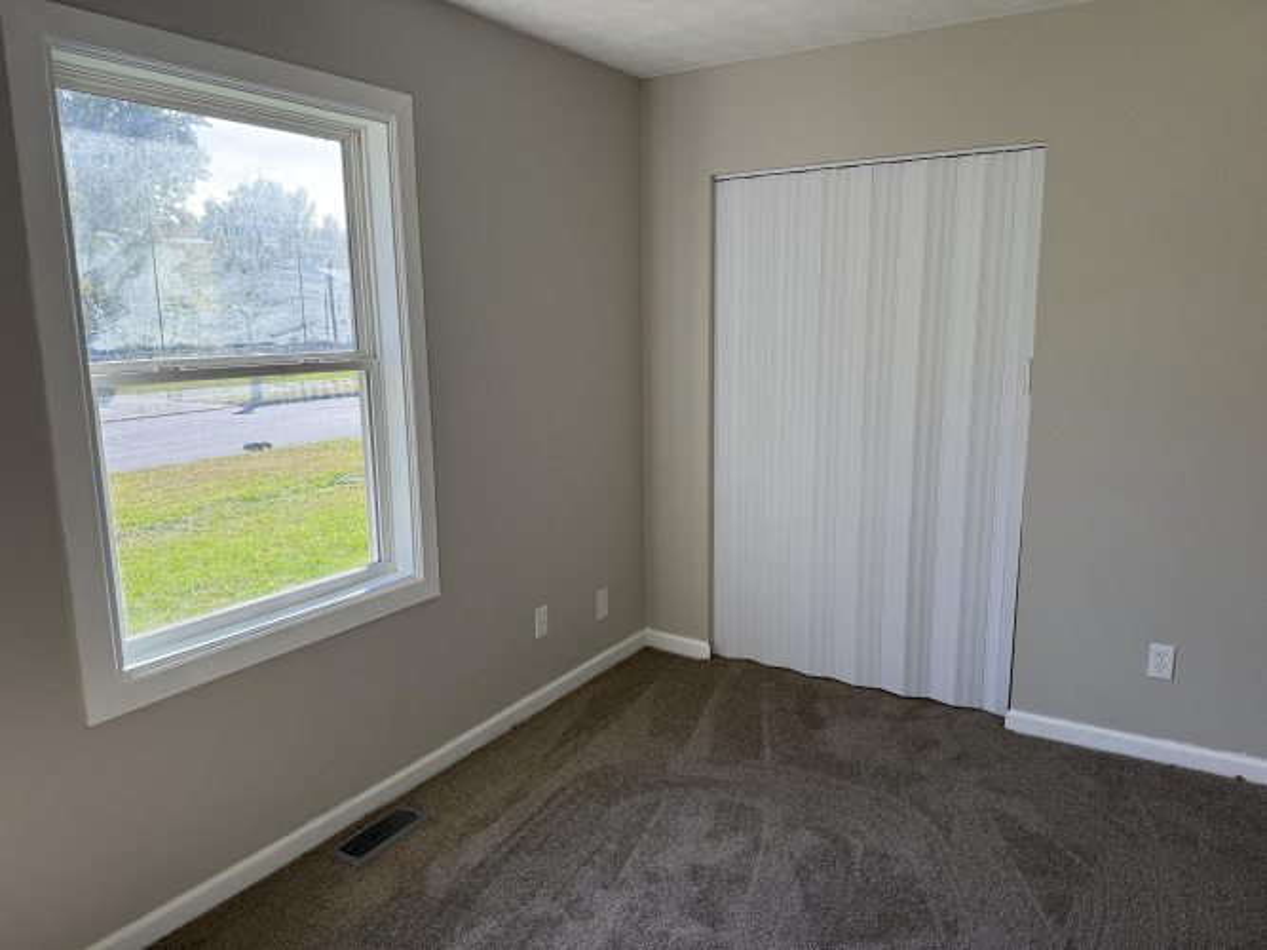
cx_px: 634
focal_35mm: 24
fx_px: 878
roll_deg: +0.8
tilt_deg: -9.5
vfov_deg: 56.8
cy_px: 475
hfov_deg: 71.6
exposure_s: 1/302
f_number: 1.78
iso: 100
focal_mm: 6.76
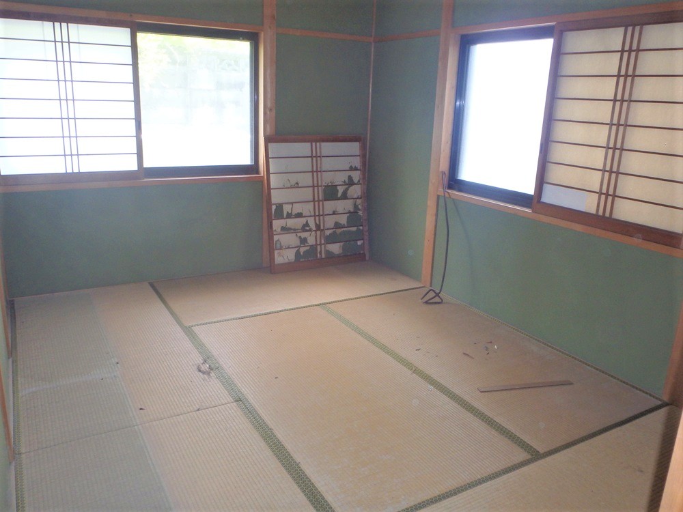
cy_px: 256
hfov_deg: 63.4
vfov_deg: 49.7
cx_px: 342
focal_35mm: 28
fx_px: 552
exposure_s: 1/50
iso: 200
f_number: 3.9
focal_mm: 5
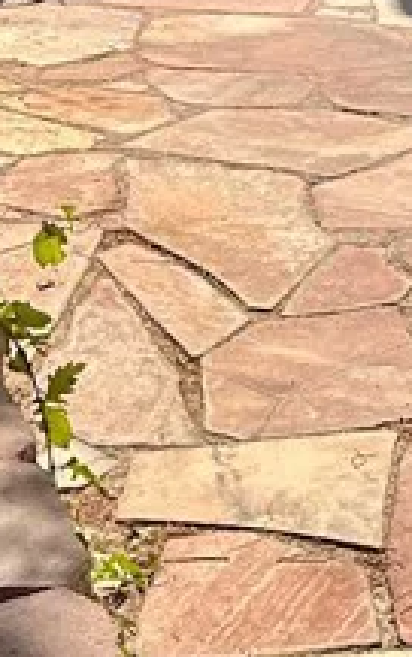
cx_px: 285
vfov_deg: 16.0
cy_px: -324
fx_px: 2152
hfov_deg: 10.9
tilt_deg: -3.3
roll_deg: -0.9
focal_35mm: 120
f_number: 1.78
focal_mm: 6.86
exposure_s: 1/4184
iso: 80
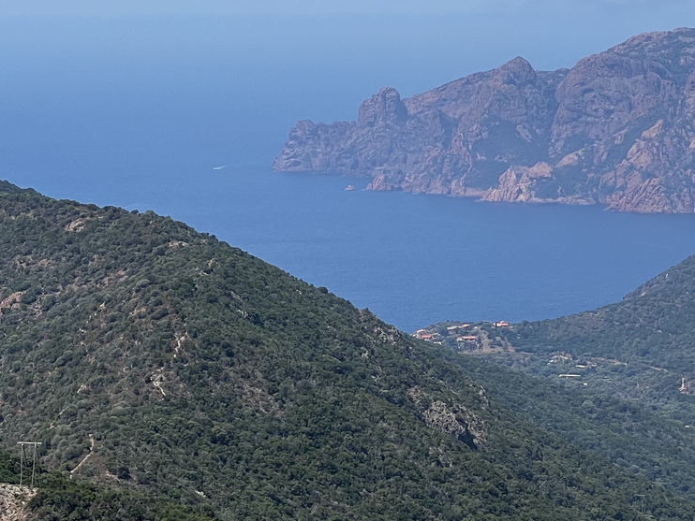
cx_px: 548
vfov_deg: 8.9
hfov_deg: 11.9
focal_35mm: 166
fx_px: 3334
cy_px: 252
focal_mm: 9
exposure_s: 1/713
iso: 32
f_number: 2.8
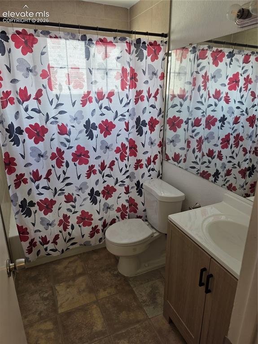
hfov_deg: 58.8
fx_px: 229
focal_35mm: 23
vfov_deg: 74.0
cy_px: 172
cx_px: 129
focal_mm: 6.3
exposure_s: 1/120
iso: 64
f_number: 1.7
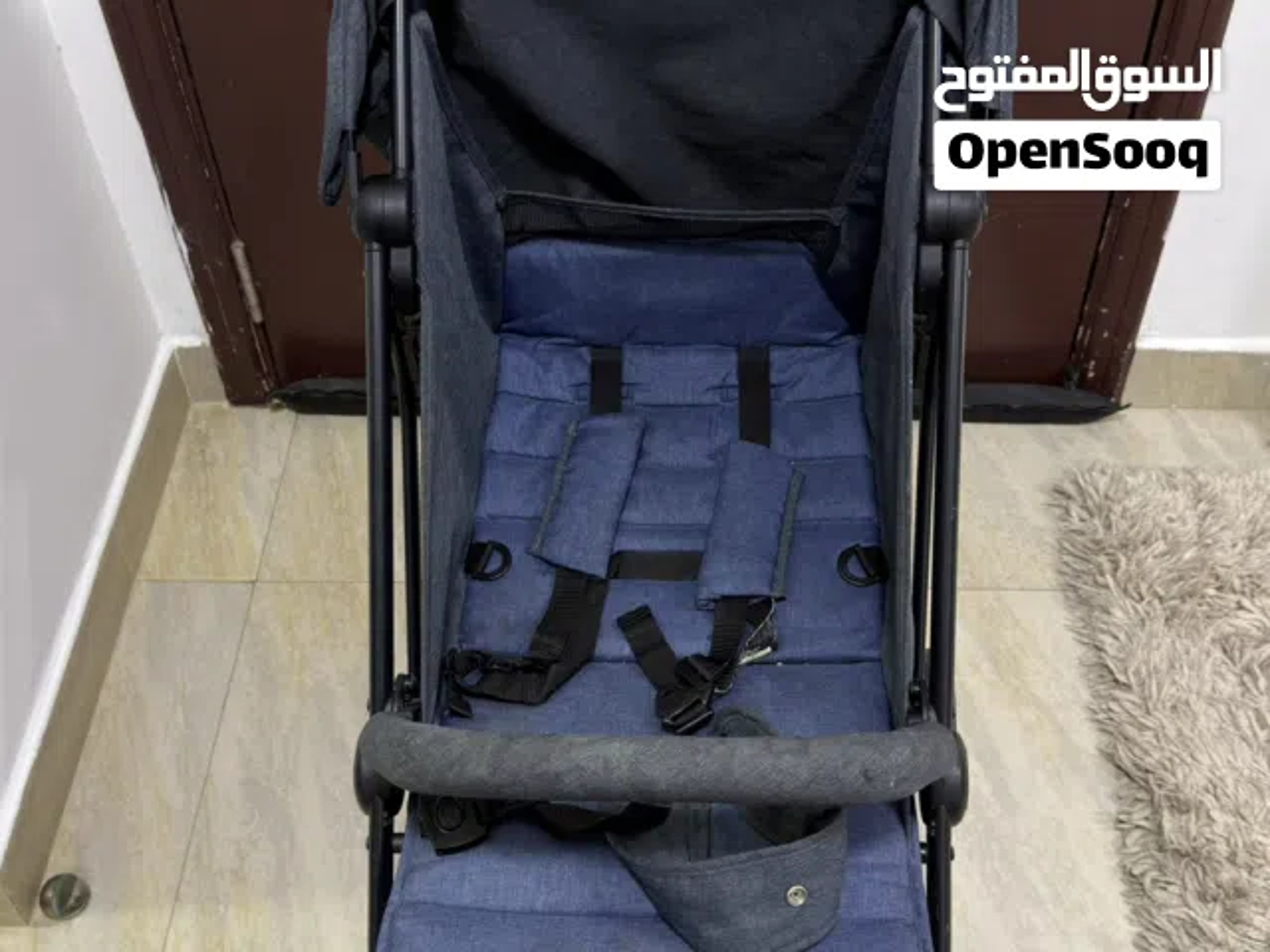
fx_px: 881
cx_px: 635
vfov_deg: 56.8
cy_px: 476
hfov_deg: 71.6
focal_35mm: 24
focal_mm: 6.76
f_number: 1.78
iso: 100
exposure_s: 1/50
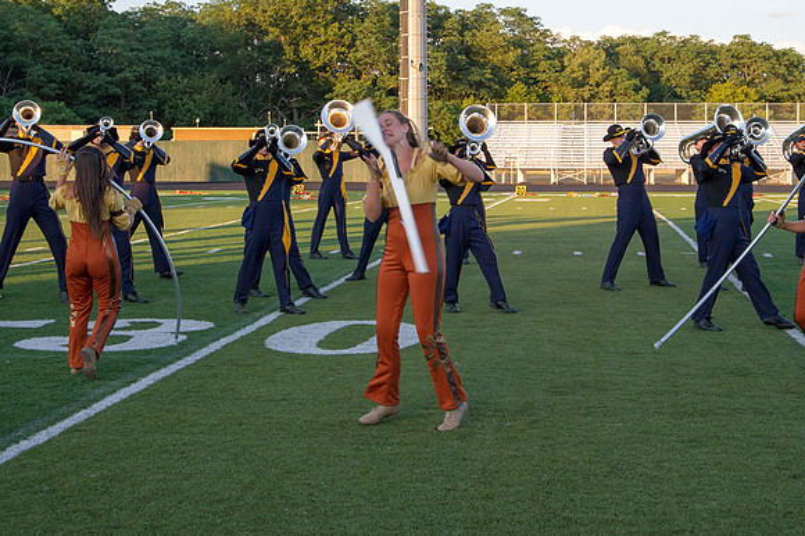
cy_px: 171
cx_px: 490
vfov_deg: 22.9
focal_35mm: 59
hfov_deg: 33.9
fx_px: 1316
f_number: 8
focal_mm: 40
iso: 640
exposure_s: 1/250
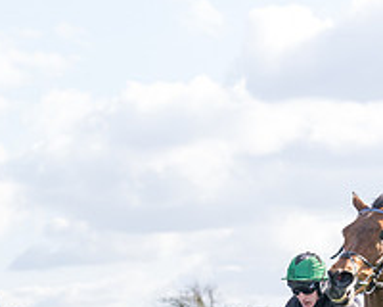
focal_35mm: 297
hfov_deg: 6.5
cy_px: 414
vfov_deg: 5.2
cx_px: 53
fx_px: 3367
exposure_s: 1/1600
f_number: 4
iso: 400
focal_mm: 84
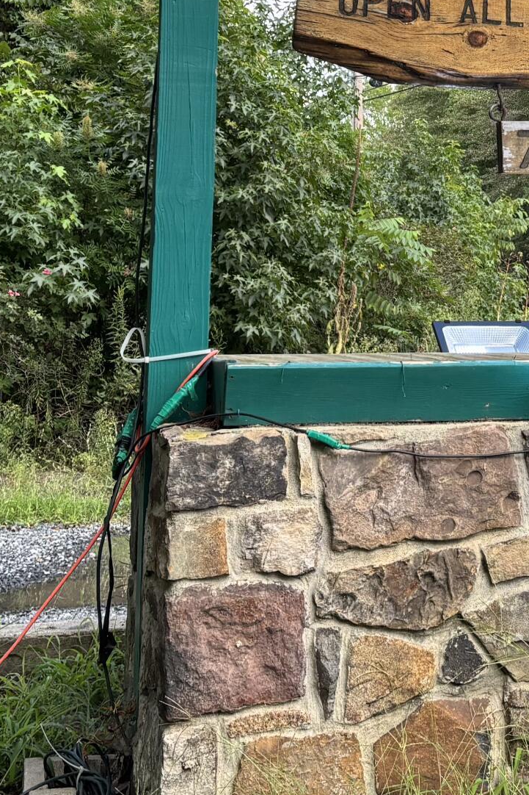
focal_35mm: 75
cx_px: 473
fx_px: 1654
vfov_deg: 26.1
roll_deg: +0.6
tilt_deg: +8.1
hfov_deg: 17.9
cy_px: 76
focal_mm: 5.96
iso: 50
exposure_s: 1/568
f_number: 1.6
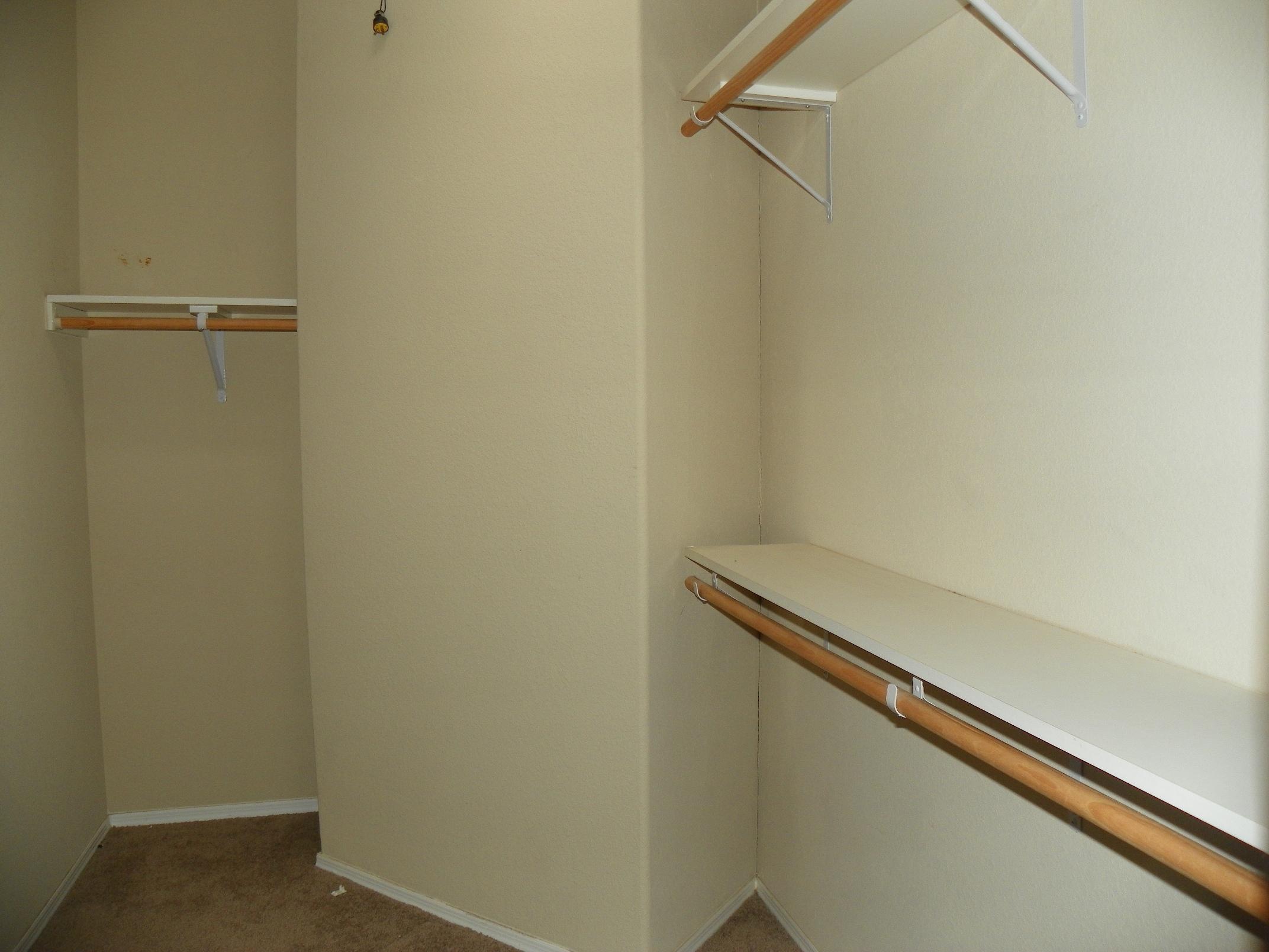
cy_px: 476
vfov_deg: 53.1
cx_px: 634
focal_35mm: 26
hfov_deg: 67.3
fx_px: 953
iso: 64
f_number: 2.8
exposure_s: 1/125
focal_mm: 4.6
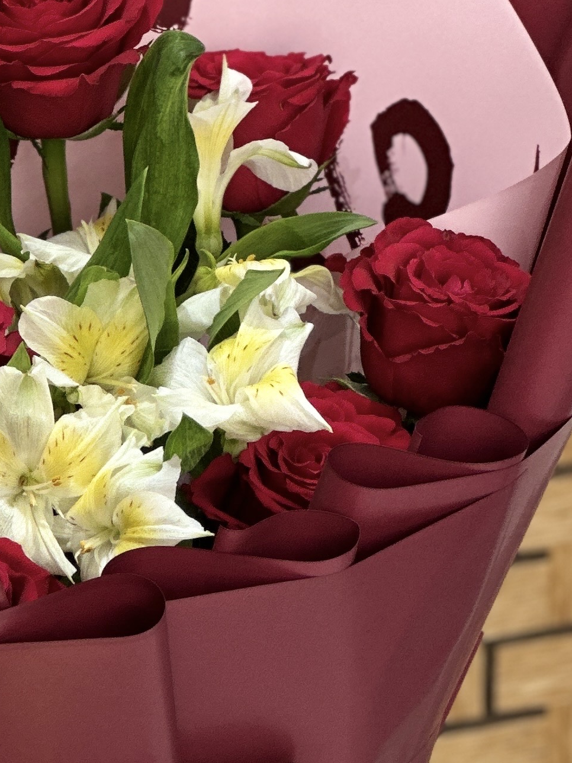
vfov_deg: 8.2
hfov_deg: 6.1
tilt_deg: -24.7
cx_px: -12
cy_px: 677
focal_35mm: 241
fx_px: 5310
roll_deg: +1.1
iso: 64
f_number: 2.8
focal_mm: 9
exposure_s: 1/120
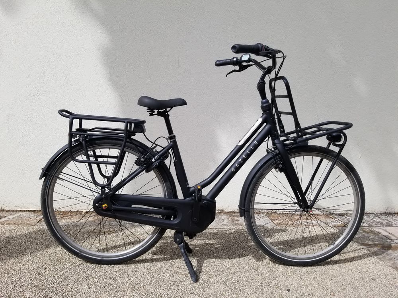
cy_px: 149
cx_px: 199
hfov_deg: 67.3
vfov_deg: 53.1
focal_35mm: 26
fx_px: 299
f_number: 1.7
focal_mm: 4.25
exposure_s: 1/2448
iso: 50
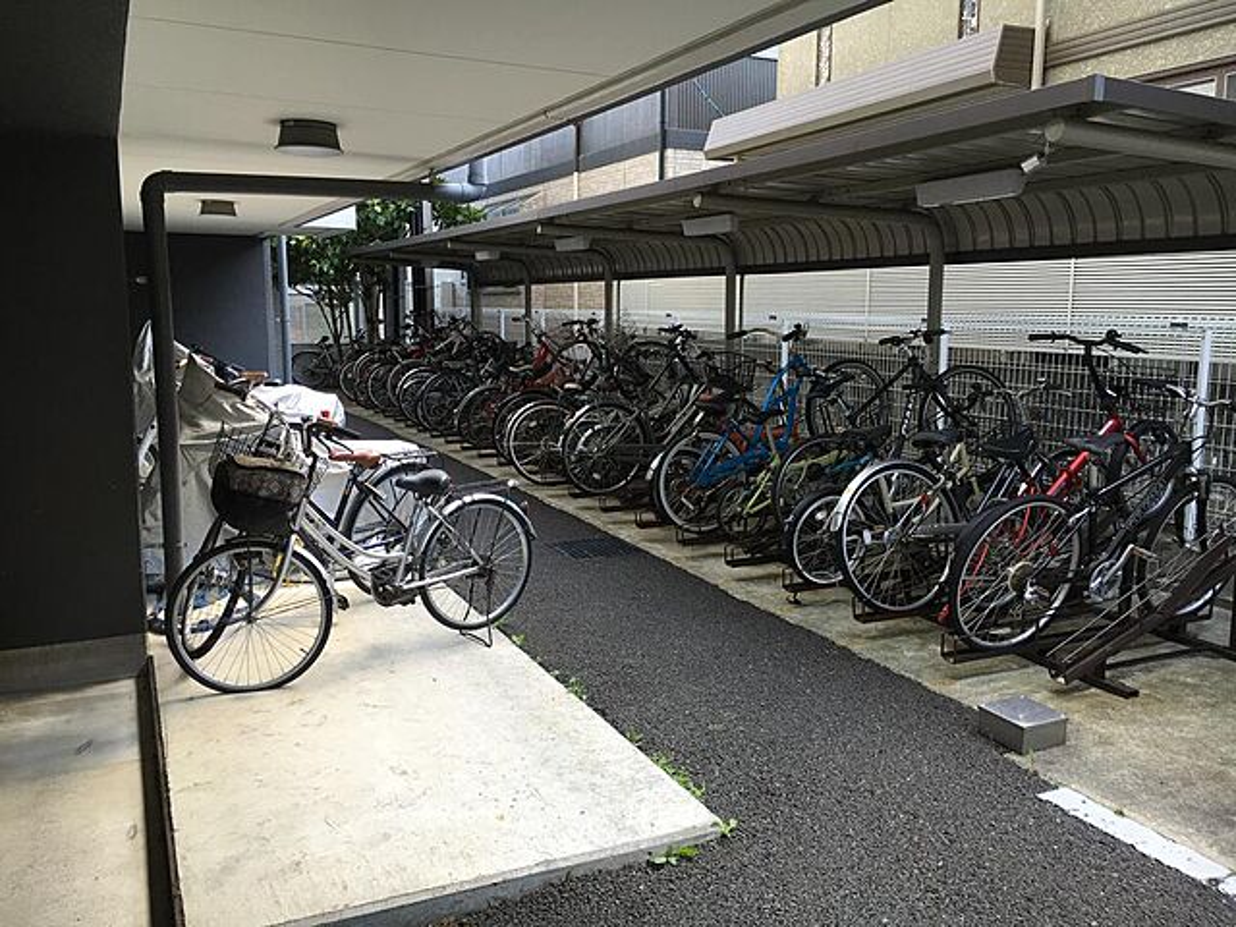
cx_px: 618
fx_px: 1035
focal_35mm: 29
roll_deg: -0.7
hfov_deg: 61.7
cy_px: 464
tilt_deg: -7.8
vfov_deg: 48.2
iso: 40
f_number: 2.2
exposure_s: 1/120
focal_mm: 4.15
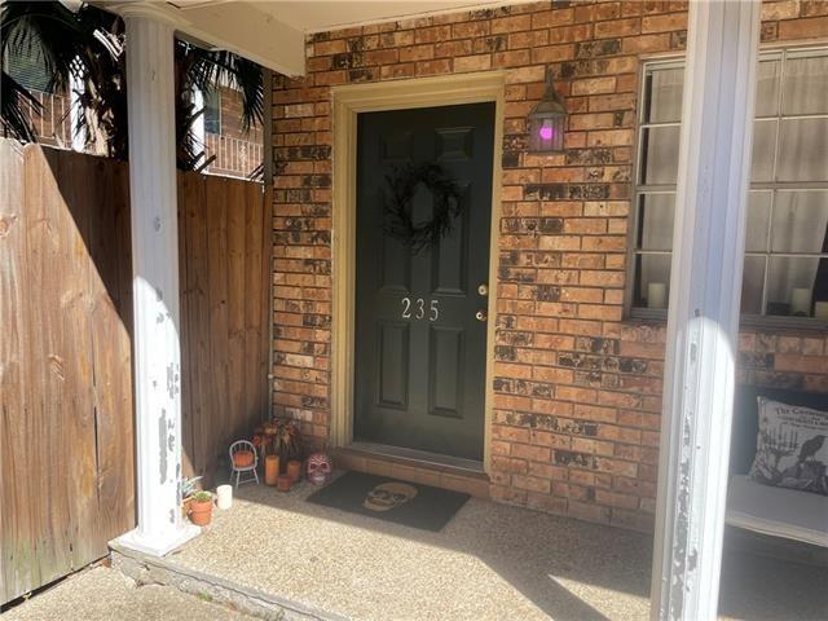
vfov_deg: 53.1
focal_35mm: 26
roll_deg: -1.4
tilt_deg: -5.7
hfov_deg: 67.3
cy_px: 310
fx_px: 622
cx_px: 414
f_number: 1.6
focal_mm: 4.2
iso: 32
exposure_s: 1/849
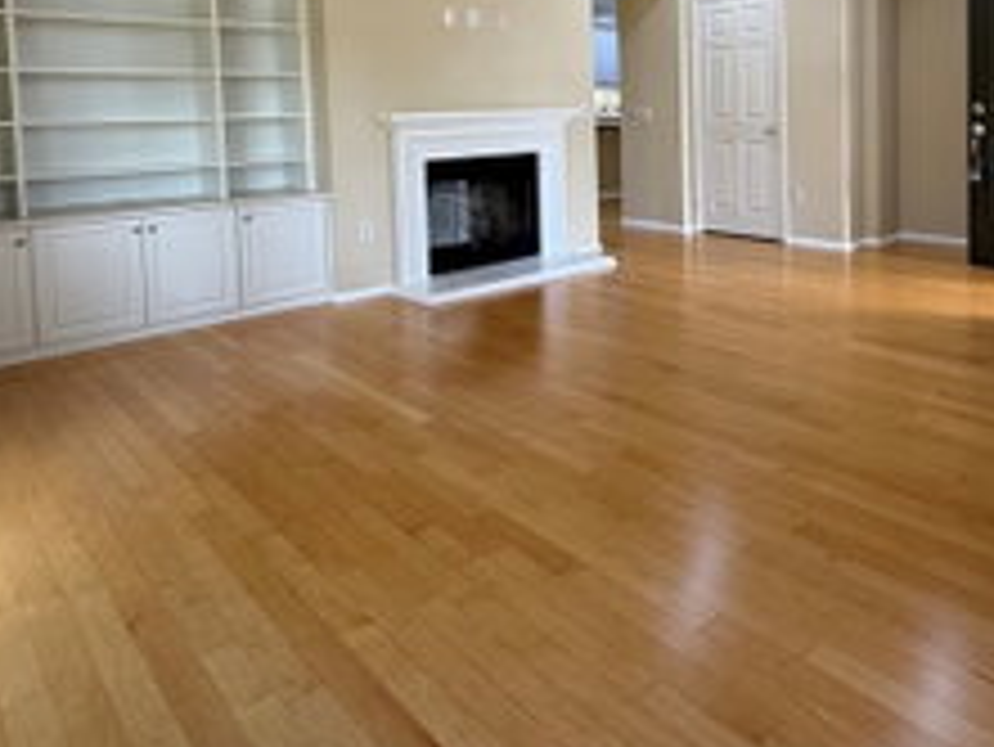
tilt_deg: -2.2
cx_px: 632
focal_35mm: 27
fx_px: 776
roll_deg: +1.4
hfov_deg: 64.2
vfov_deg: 48.4
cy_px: 144
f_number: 2.2
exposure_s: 1/120
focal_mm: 2.22
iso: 200
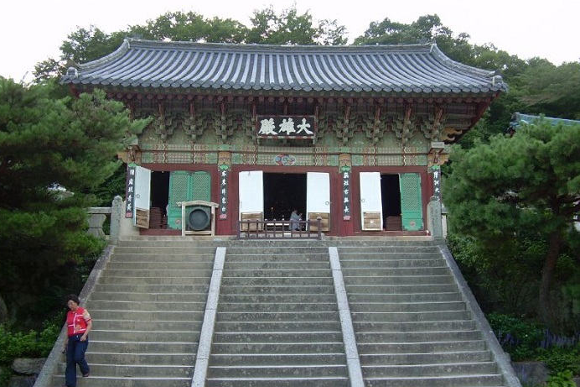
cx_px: 287
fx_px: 644
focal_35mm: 40
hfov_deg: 48.5
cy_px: 199
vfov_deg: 33.4
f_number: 2.8
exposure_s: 1/50.4
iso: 50
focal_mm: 6.3
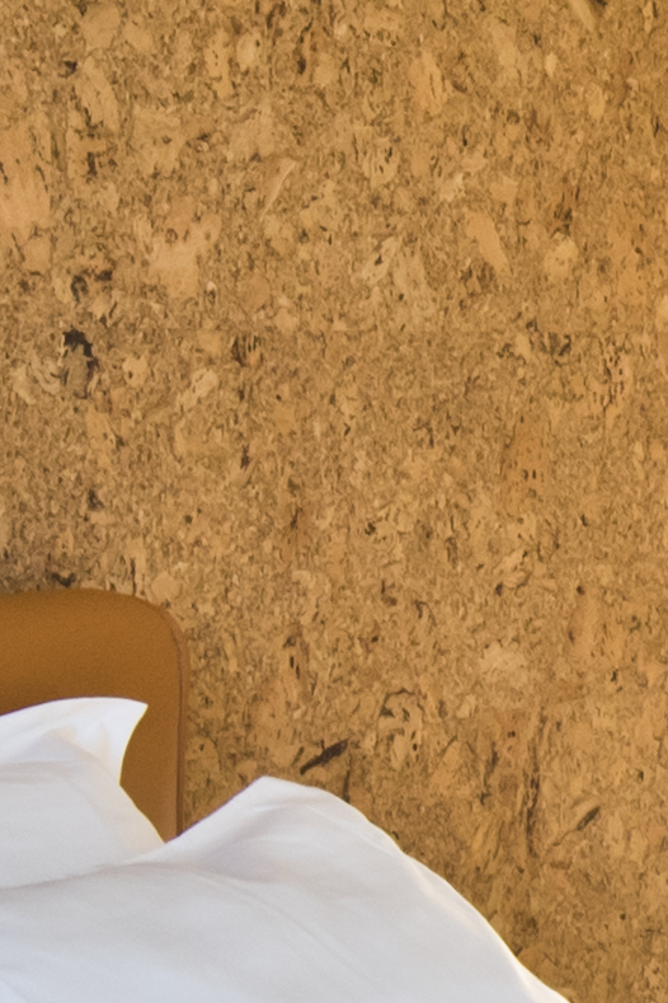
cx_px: 2742
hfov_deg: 7.0
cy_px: 273
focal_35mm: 145
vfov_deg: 14.1
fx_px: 4036
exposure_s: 1/3
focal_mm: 19
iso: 200
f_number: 11
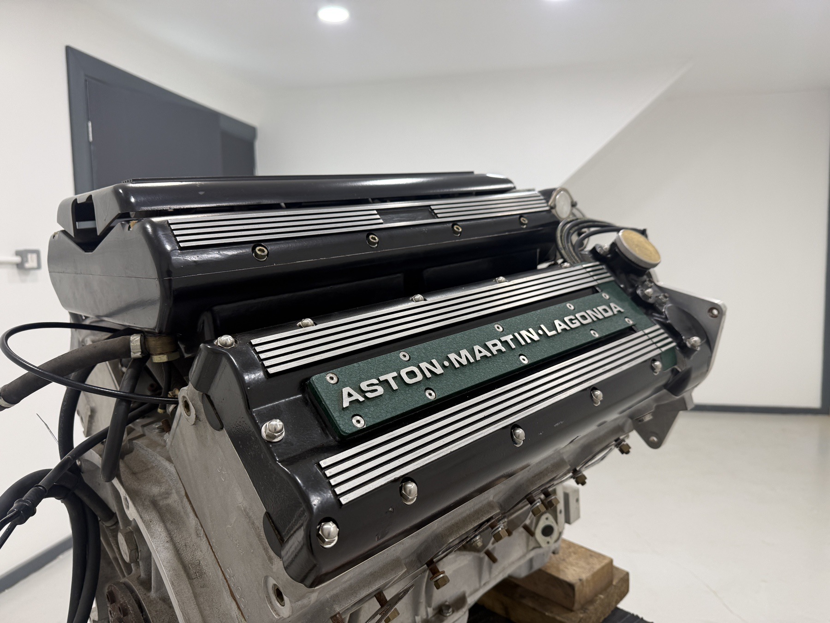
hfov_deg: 71.6
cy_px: 312
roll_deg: +1.8
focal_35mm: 24
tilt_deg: -5.9
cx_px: 415
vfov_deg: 56.8
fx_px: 575
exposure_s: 1/100
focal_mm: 6.76
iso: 100
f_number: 1.78
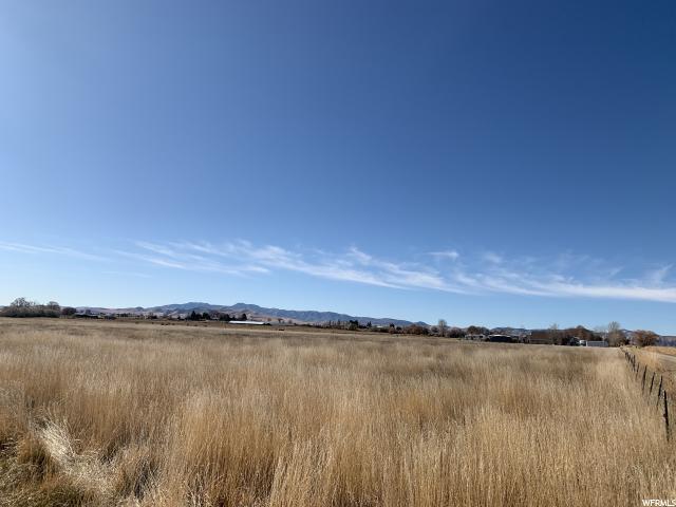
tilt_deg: +9.4
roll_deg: -4.2
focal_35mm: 26
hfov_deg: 67.3
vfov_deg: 53.1
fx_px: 508
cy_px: 254
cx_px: 338
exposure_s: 1/3788
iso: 25
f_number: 1.8
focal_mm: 4.25
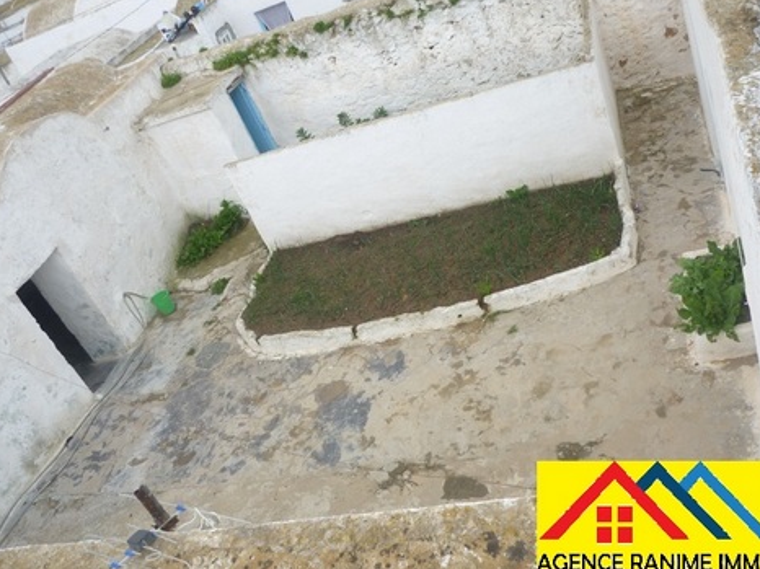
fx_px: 746
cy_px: 279
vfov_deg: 41.8
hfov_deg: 54.0
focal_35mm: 34
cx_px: 387
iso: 80
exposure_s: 1/320
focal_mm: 5.5
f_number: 2.8
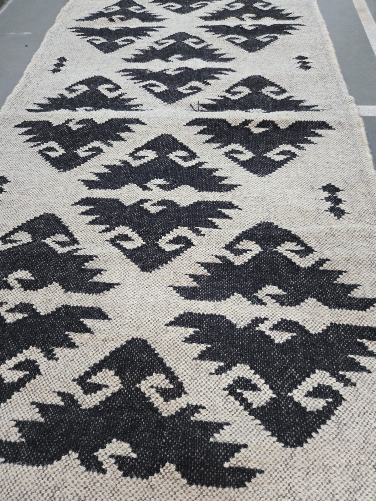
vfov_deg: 71.6
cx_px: 181
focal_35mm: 24
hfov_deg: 56.8
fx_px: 348
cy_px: 242
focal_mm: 5.4
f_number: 1.8
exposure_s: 1/100
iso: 800
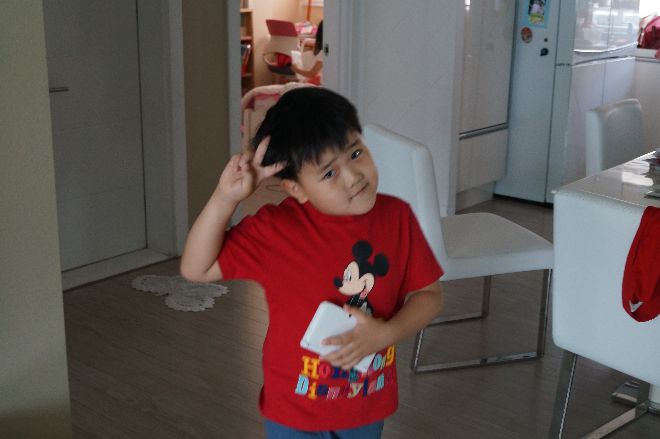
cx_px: 330
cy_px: 220
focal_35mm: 45
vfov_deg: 29.8
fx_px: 824
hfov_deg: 43.6
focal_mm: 30
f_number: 4.5
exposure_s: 1/60
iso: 1000
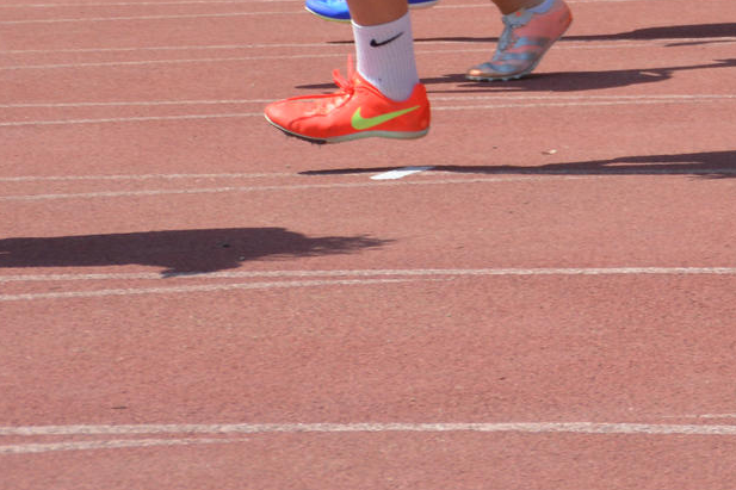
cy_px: -290
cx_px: 893
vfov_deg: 5.5
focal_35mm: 249
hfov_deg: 8.2
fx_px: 5089
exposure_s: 1/1600
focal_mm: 50
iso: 400
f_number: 6.3
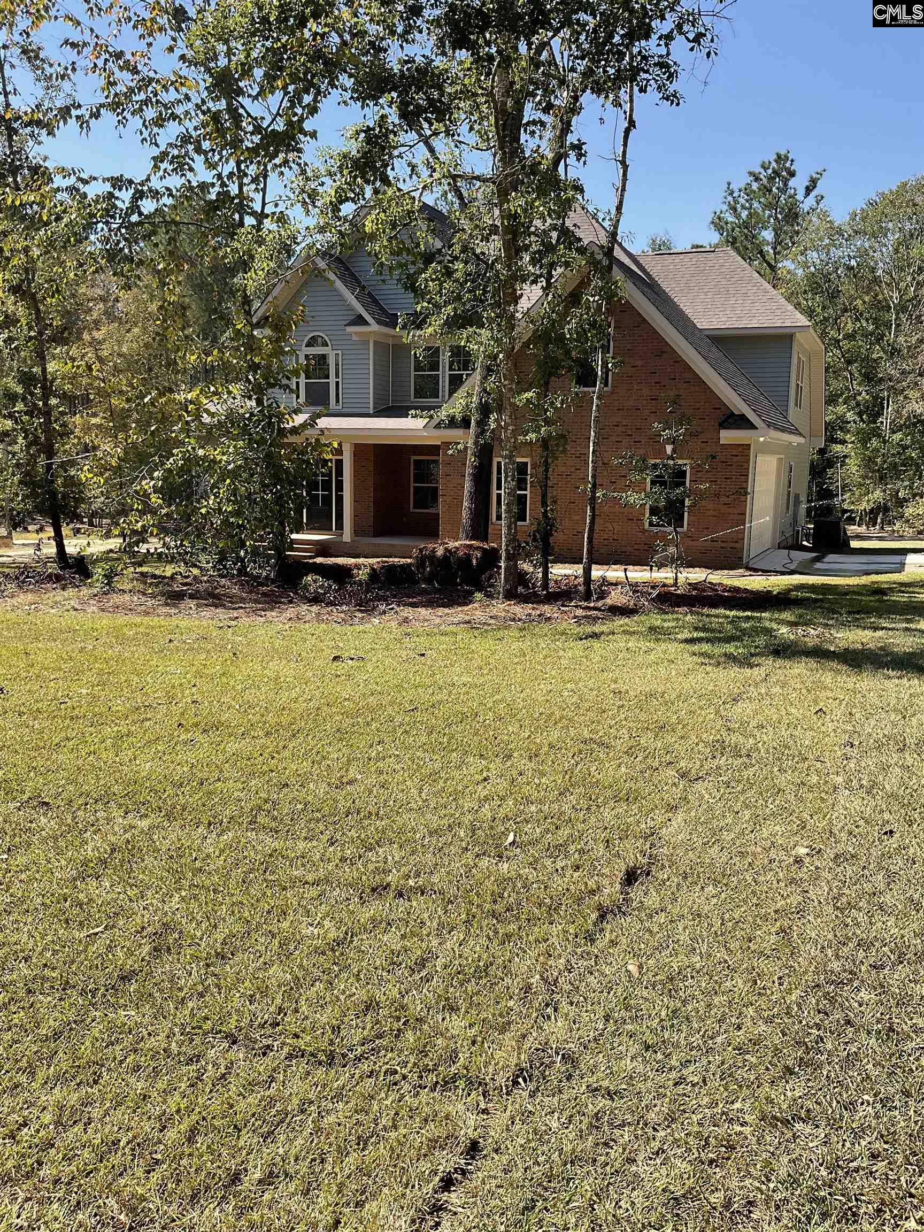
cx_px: 462
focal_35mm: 29
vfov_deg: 61.7
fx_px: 1032
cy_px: 616
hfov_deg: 48.2
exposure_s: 1/944
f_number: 1.8
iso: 16
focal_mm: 3
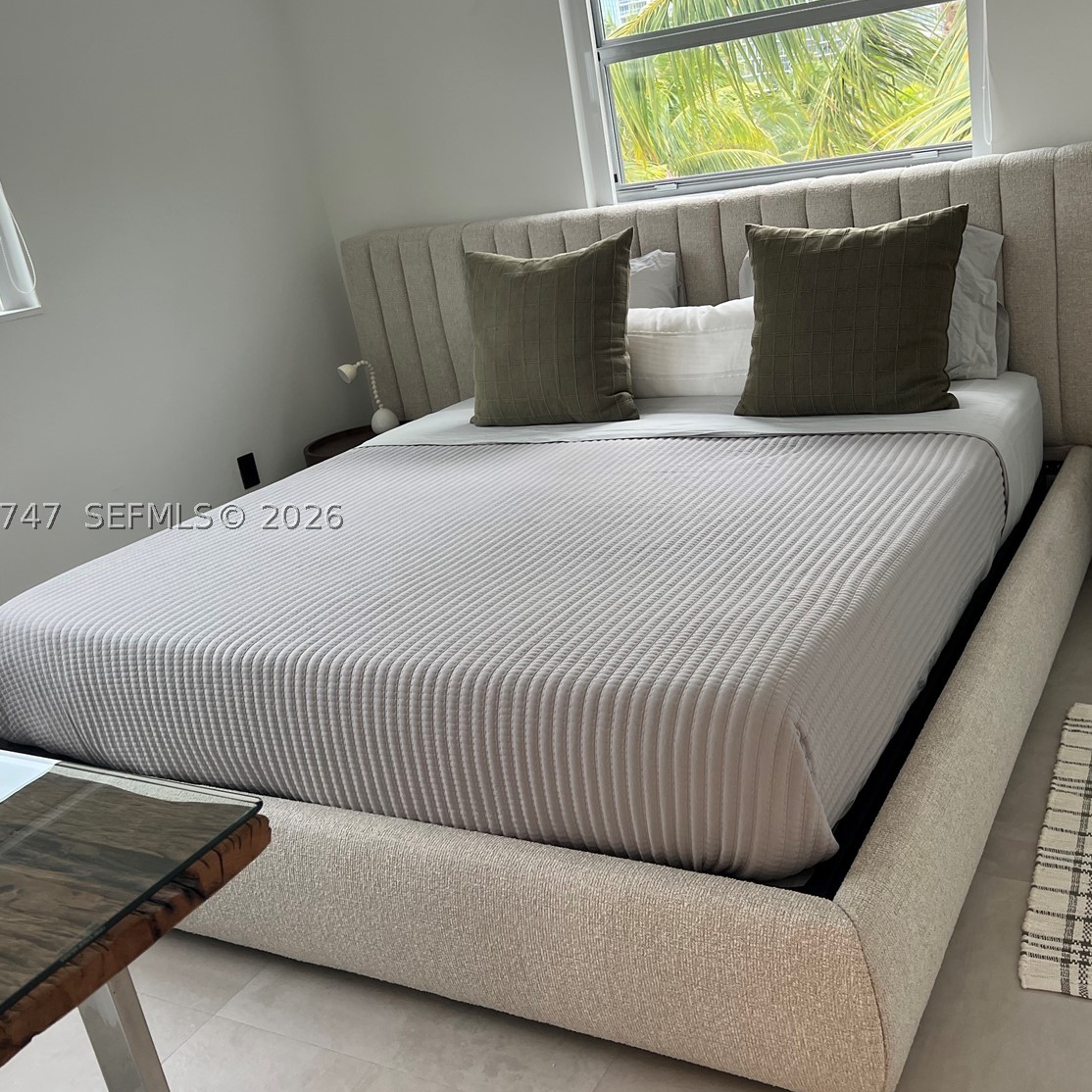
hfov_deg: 49.5
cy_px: 516
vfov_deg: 49.7
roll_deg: +9.2
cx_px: 643
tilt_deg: -18.2
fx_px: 1178
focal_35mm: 33
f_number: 1.5
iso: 125
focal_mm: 5.7
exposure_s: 1/120
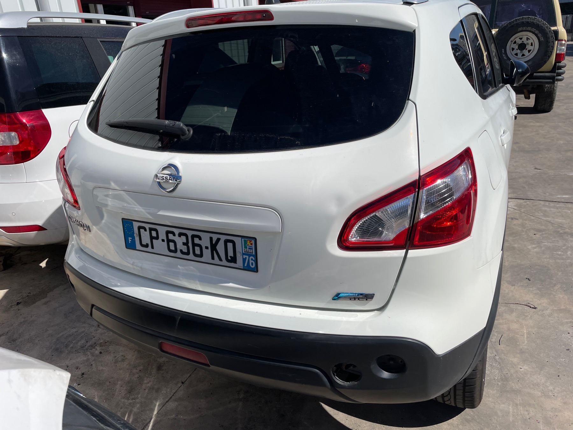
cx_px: 286
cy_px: 215
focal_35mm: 26
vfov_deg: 53.1
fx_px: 430
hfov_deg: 67.3
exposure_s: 1/7813
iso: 32
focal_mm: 4.2
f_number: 1.6
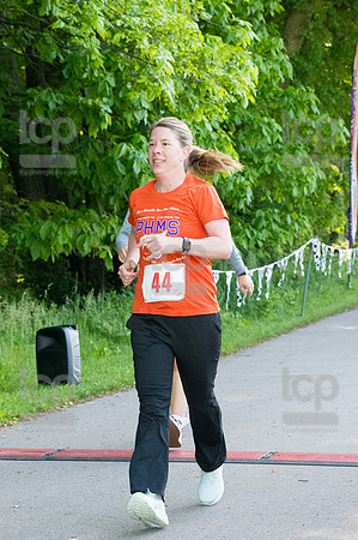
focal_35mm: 105
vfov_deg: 19.5
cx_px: 179
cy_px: 270
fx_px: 1570
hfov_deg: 13.0
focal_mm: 70
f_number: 5.6
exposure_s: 1/1600
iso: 4000
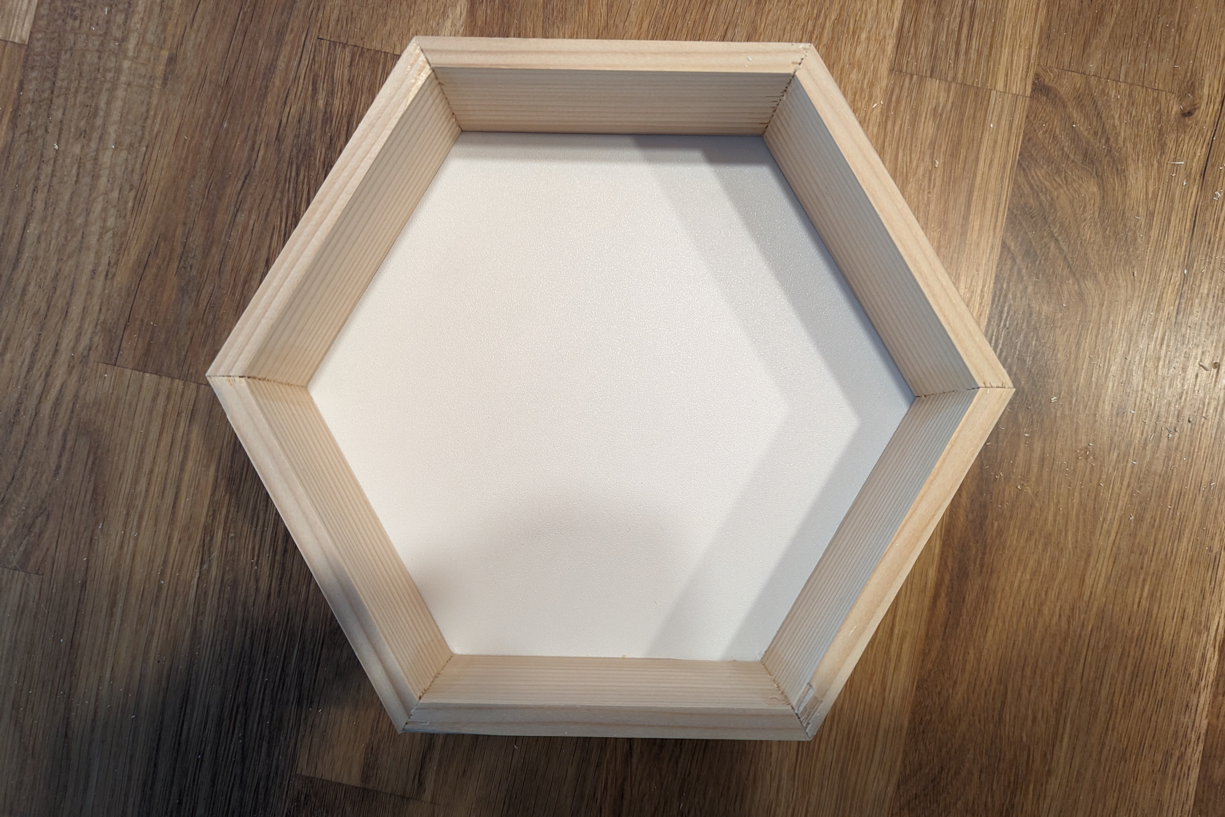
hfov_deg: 69.4
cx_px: 614
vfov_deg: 49.5
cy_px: 401
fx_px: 885
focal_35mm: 26
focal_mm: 6.81
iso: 445
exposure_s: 1/66.7
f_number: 1.85
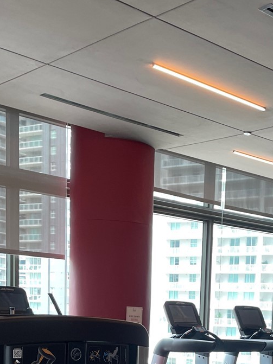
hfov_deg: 23.4
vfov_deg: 28.7
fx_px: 652
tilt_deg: -4.4
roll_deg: -0.6
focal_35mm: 62
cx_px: 206
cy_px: 385
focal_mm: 4.2
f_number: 1.6
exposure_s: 1/120
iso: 100
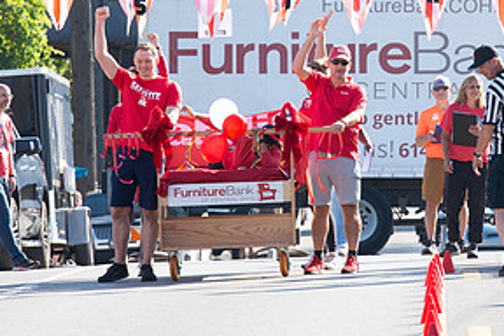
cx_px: 473
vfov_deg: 3.1
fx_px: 6146
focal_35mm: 439
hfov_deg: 4.7
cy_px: 95
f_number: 7.1
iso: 200
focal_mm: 200
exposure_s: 1/200
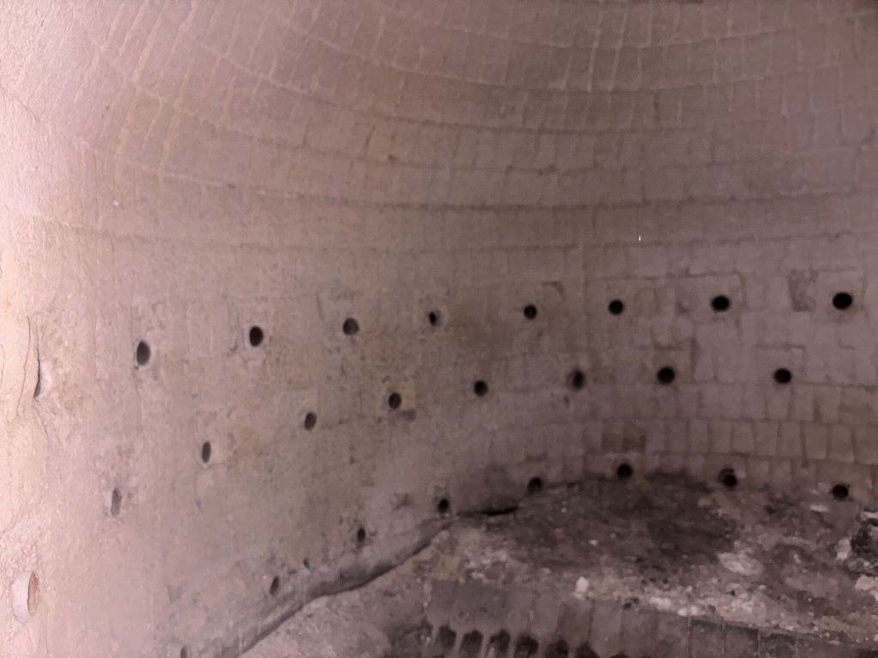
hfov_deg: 67.3
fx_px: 659
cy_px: 329
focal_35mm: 26
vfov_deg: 53.1
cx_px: 439
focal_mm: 5.96
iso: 125
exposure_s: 1/4
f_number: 1.6
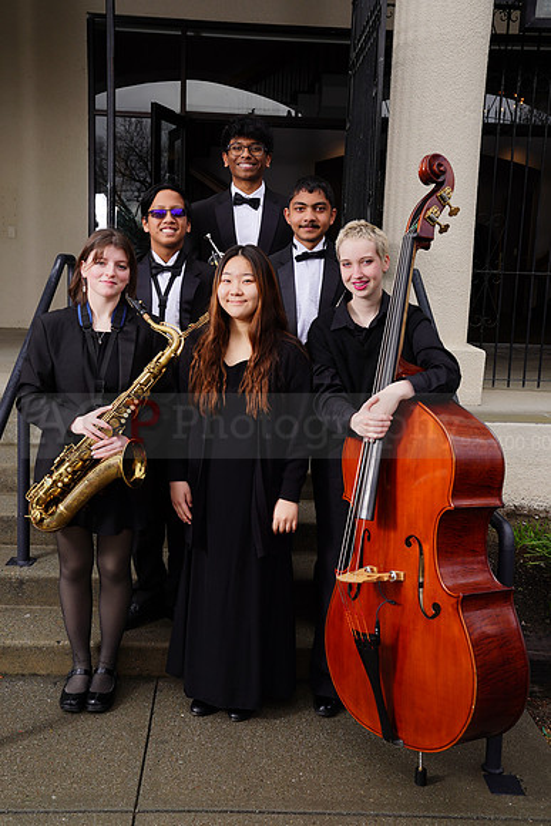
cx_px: 276
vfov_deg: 48.4
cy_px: 413
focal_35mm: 40
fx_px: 918
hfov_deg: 33.4
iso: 200
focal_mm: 40
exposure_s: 1/200
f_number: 7.1
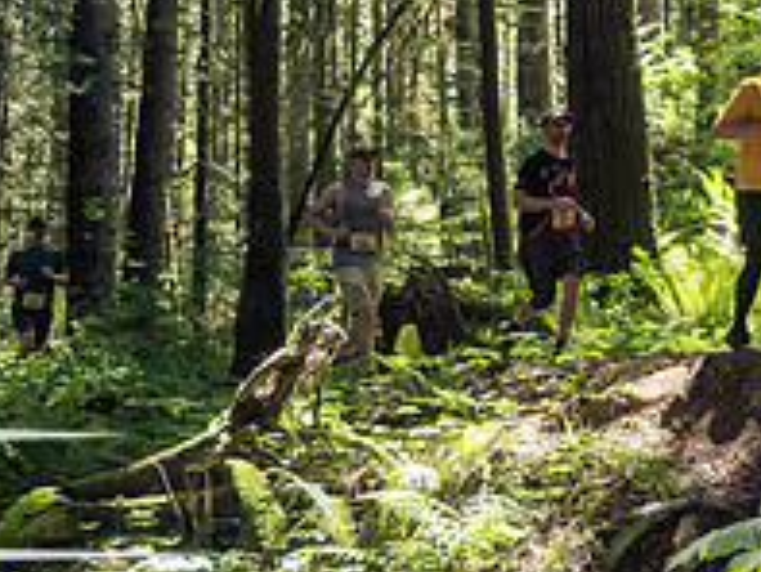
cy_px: 10
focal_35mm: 100
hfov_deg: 18.6
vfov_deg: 14.6
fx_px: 2200
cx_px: 896
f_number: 2.8
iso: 1600
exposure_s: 1/1000
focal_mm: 17
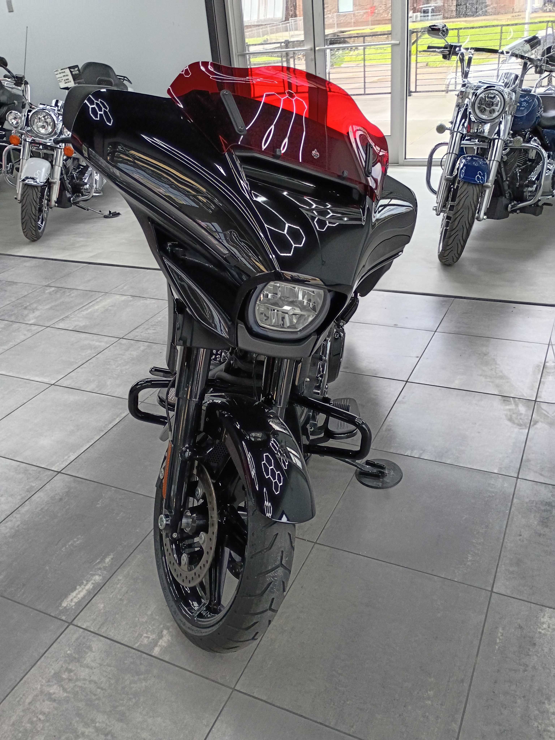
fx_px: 620
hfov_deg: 48.2
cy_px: 370
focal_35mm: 29
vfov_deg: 61.7
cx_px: 278
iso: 302
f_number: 1.8
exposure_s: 1/60
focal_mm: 4.27
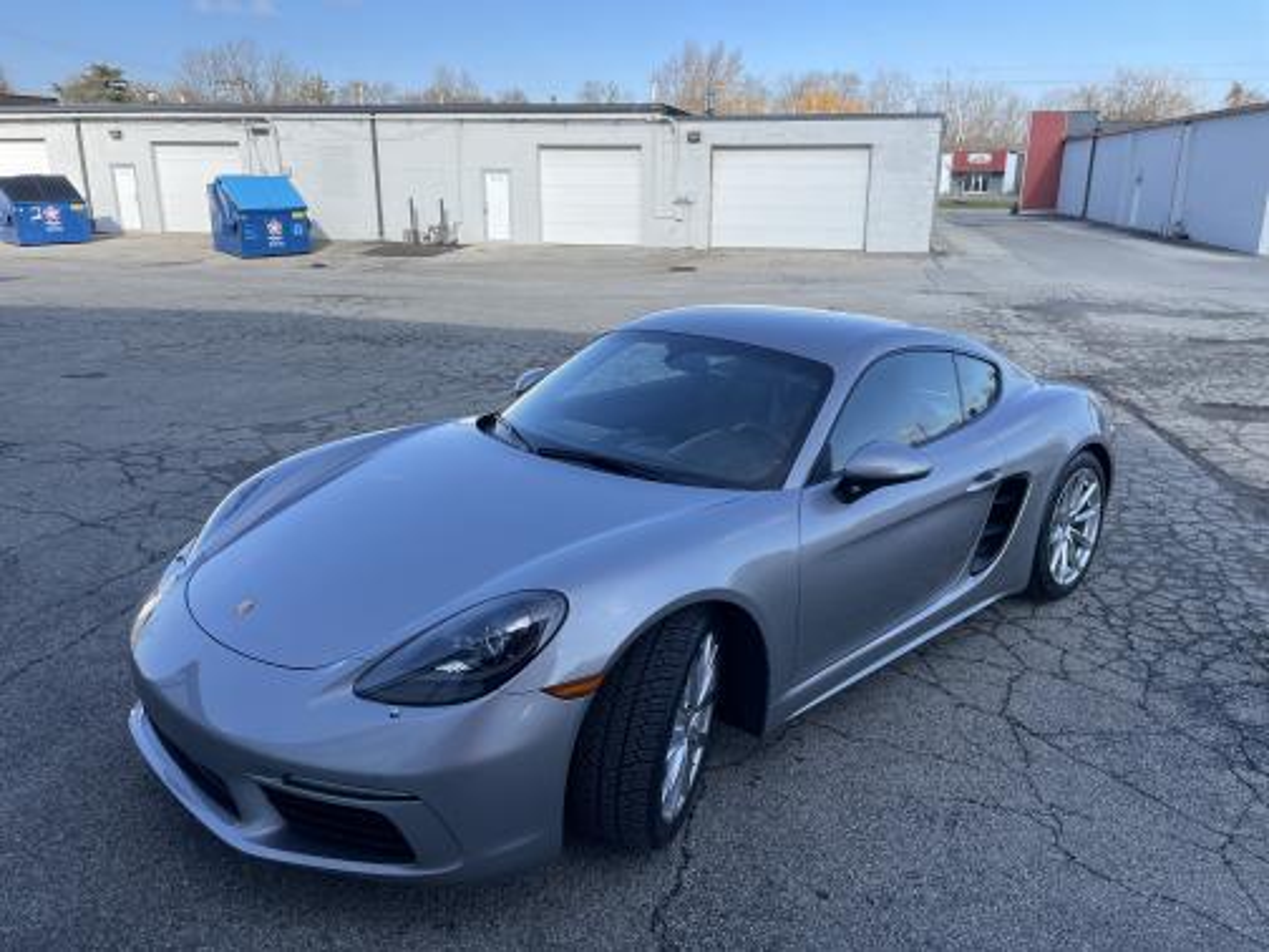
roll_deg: -0.3
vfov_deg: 53.1
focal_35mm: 26
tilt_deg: -16.0
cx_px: 634
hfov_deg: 67.3
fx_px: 953
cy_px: 476
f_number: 1.6
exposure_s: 1/1916
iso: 32
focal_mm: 4.2
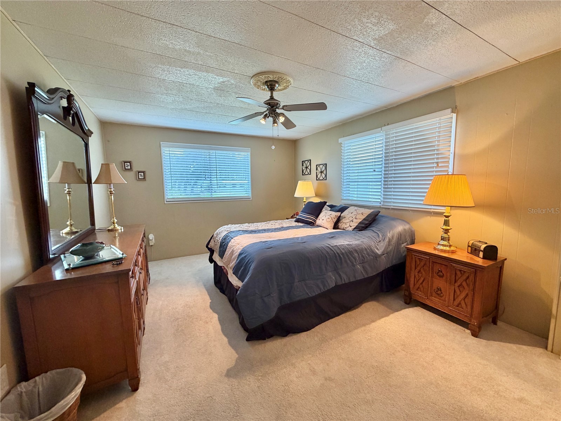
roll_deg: +1.2
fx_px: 227
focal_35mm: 14
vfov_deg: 85.7
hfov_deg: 102.1
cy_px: 210
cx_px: 280
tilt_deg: -6.1
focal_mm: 2.22
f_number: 2.2
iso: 250
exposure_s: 1/120
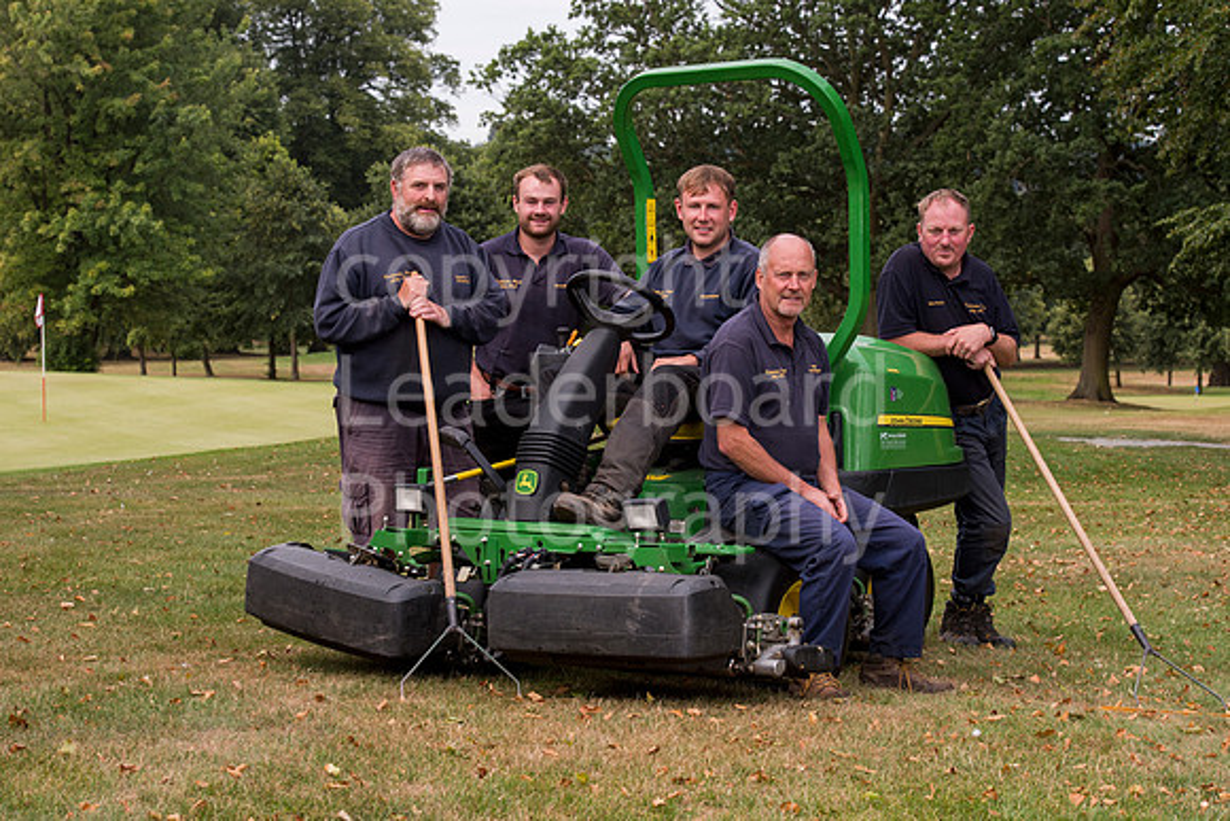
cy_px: 410
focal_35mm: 70
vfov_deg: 19.5
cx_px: 615
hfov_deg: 28.8
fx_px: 2392
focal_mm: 70
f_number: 8
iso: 400
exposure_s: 1/200
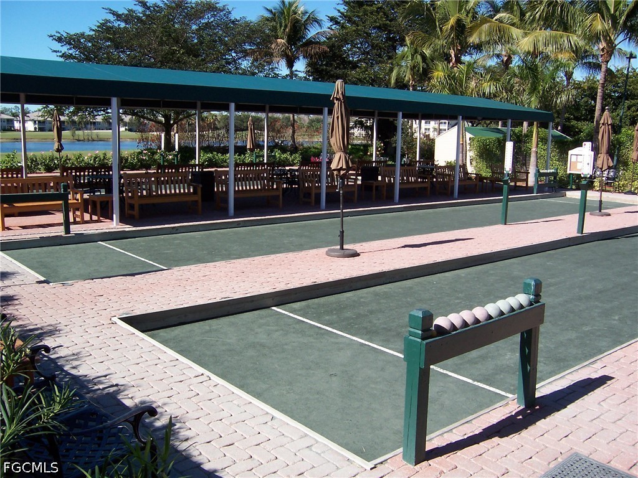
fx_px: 608
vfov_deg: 42.9
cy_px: 239
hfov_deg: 55.4
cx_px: 319
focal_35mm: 33
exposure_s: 1/500
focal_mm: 5.5
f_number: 4
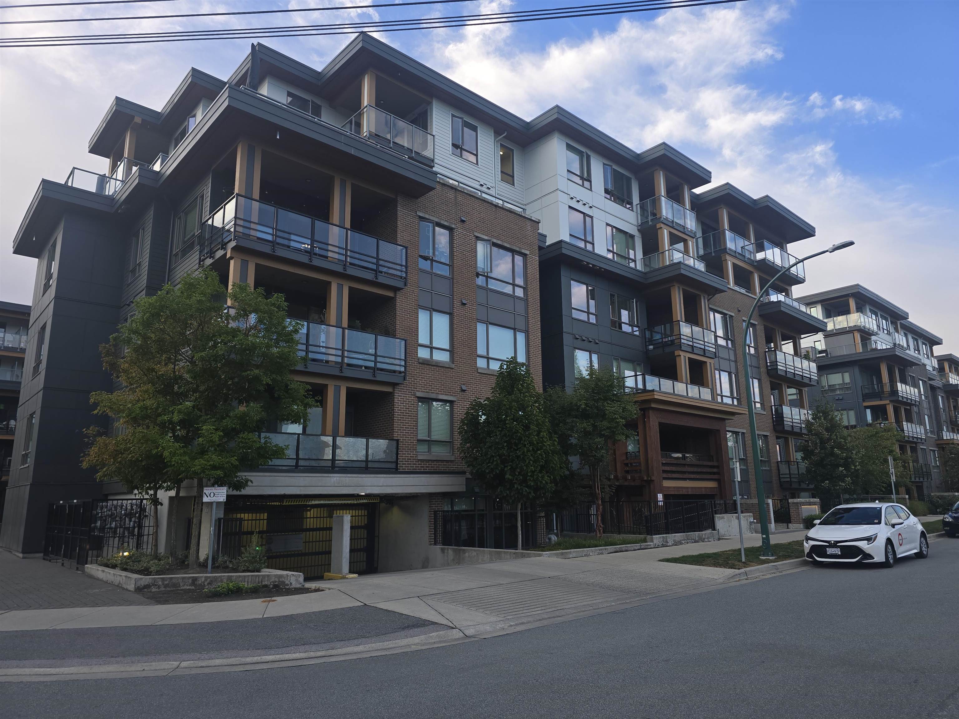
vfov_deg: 58.9
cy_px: 360
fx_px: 637
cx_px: 480
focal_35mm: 23
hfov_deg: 73.9
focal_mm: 6.3
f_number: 1.7
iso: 12
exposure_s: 1/154
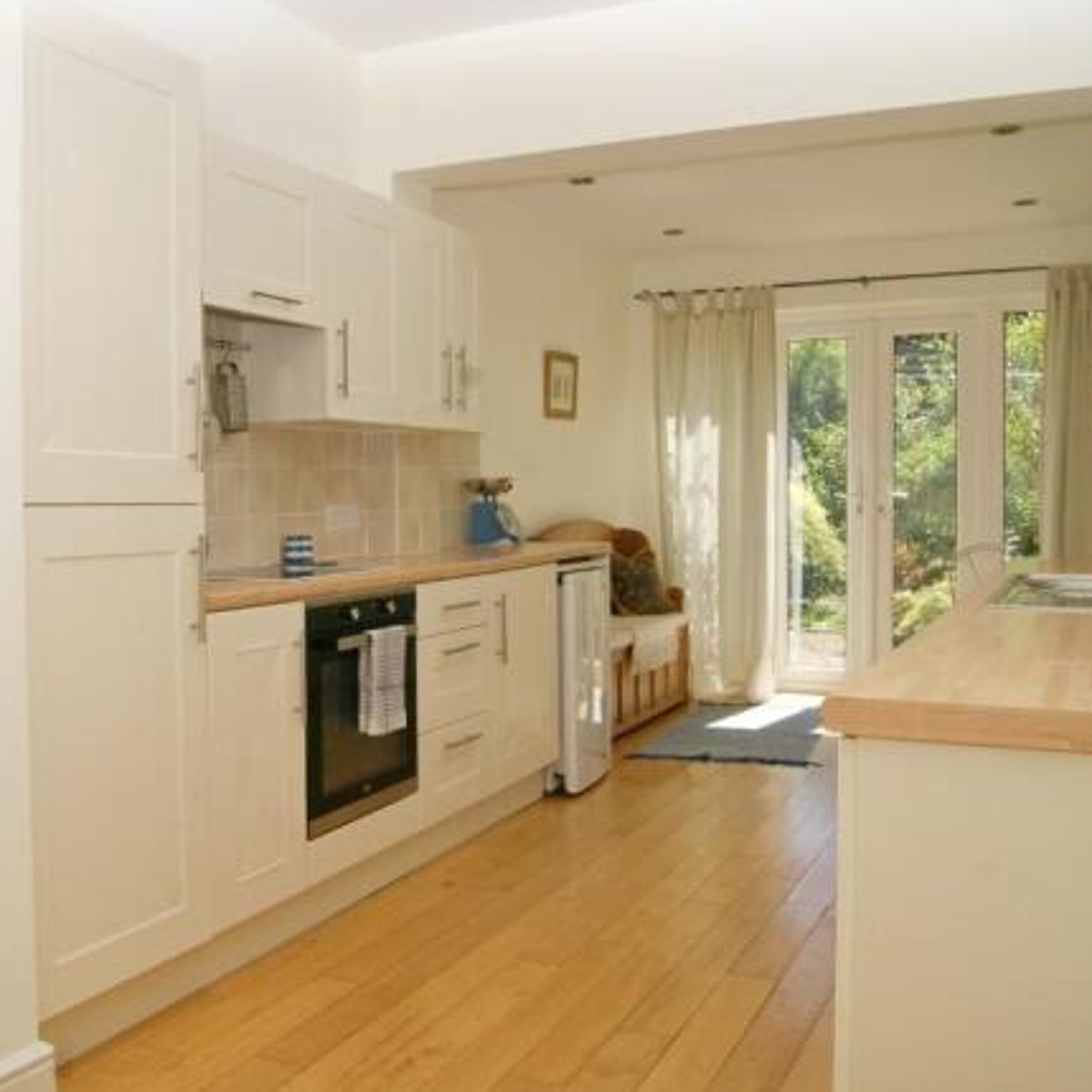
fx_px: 1249
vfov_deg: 47.2
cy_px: 540
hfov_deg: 46.8
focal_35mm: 35
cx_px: 418
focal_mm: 18
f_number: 13
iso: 400
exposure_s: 1/160
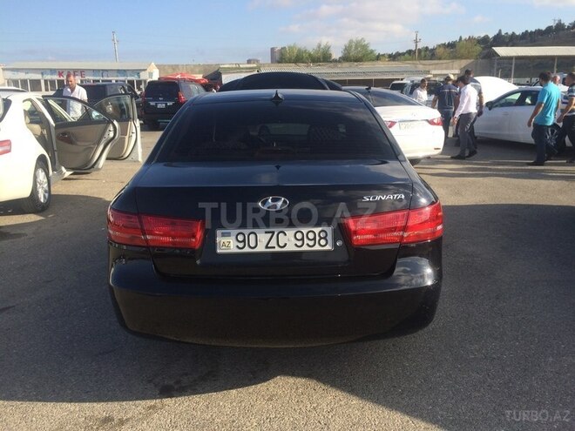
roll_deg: -0.7
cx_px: 288
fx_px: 482
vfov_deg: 48.2
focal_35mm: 29
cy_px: 216
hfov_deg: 61.7
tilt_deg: -16.9
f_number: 2.2
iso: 32
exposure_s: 1/1368
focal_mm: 4.15
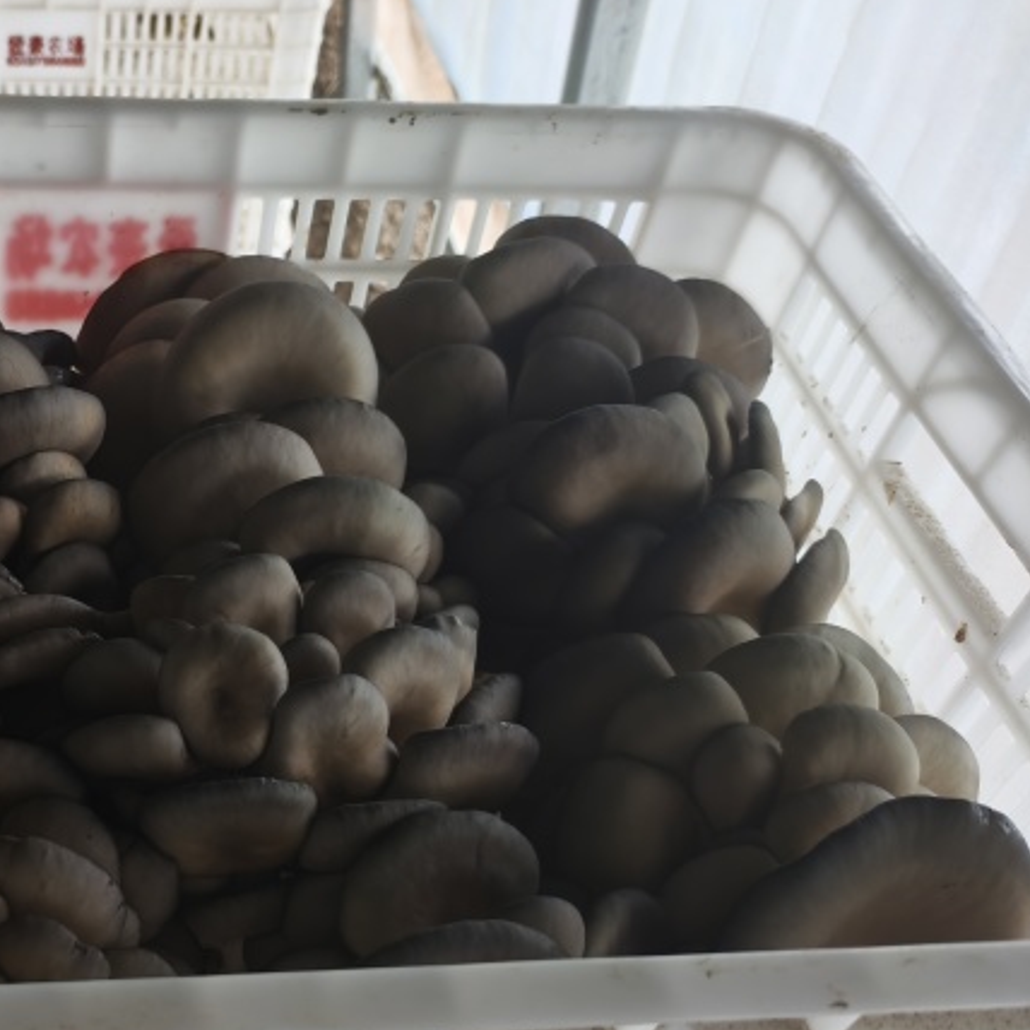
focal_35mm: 38
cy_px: 585
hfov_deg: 40.3
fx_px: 1279
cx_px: 87
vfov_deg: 43.8
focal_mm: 5.6
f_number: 1.57
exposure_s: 1/100
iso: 205
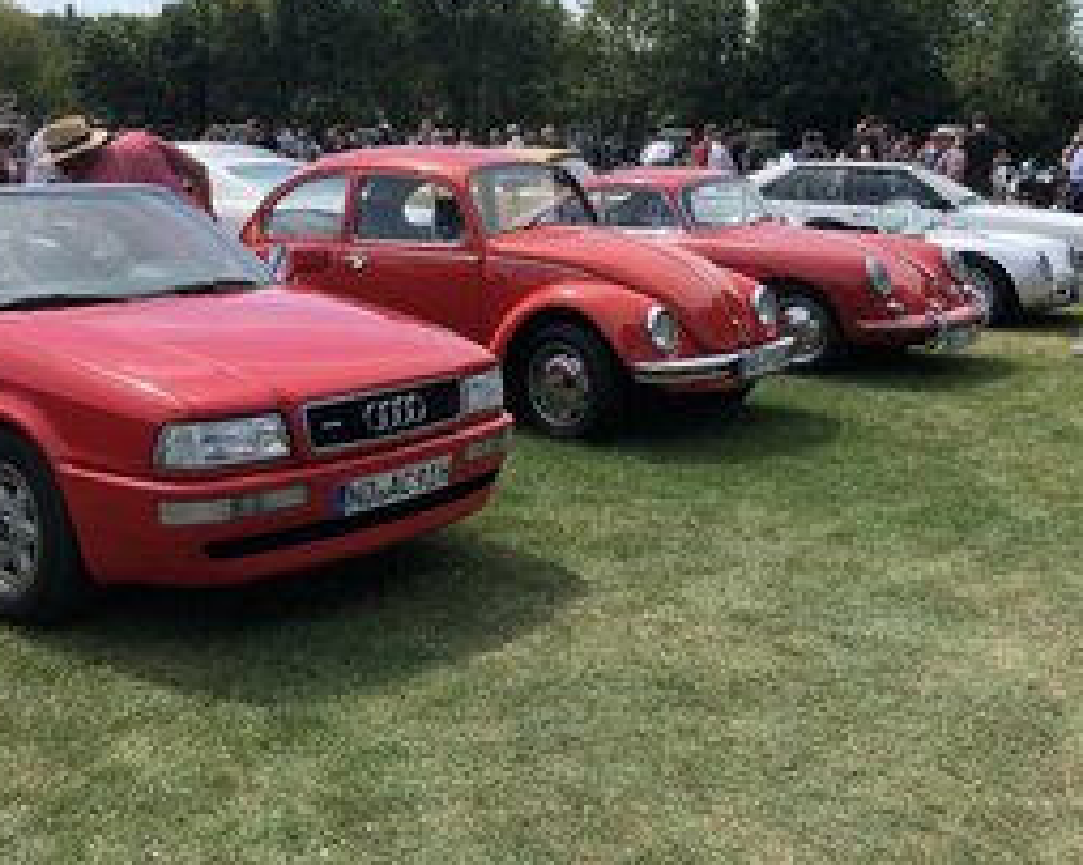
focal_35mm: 43
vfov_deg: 34.3
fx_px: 1378
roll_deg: +0.0
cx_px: 550
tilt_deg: -3.8
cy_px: 243
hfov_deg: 42.9
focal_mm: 3.99
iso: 20
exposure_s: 1/2288
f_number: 1.8
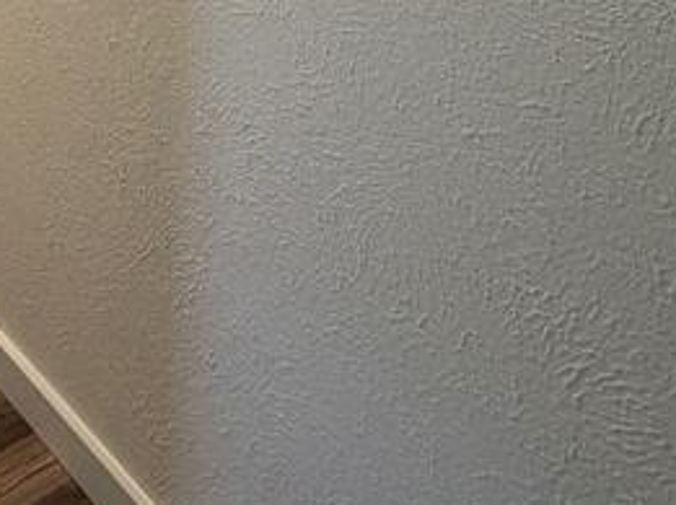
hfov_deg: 32.9
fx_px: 1073
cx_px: 47
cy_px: -269
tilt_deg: -9.9
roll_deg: +0.9
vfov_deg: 21.7
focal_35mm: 55
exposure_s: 1/120
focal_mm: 2.22
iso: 250
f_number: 2.2
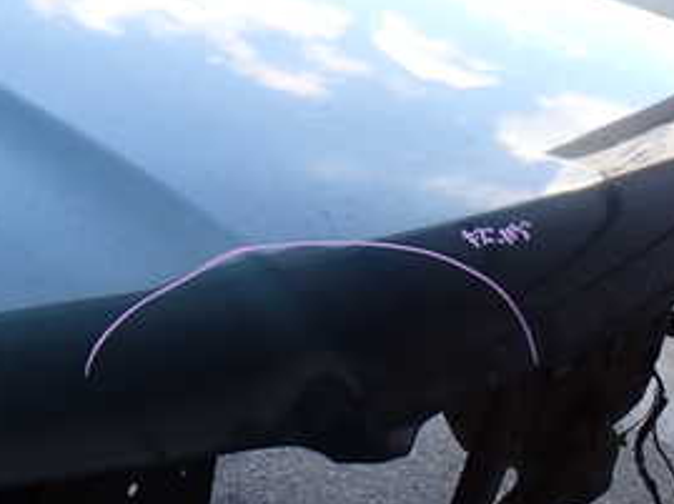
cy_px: 93
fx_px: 1303
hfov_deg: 28.4
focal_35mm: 67
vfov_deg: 21.6
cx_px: 135
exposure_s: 1/125
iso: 100
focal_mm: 5.4
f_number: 3.2
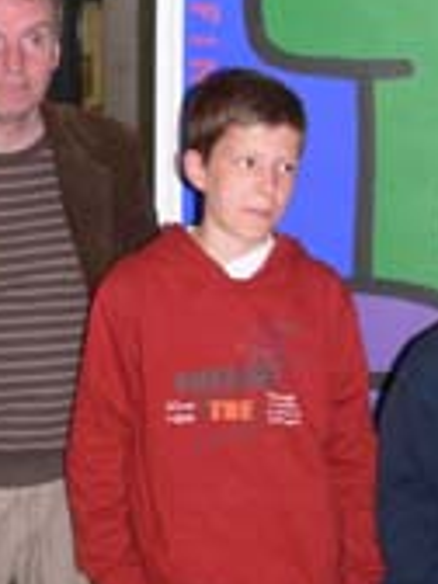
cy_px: 212
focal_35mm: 107
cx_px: 436
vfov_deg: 18.3
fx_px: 1805
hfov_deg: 13.6
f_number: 2.8
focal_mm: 6
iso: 150
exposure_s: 1/60
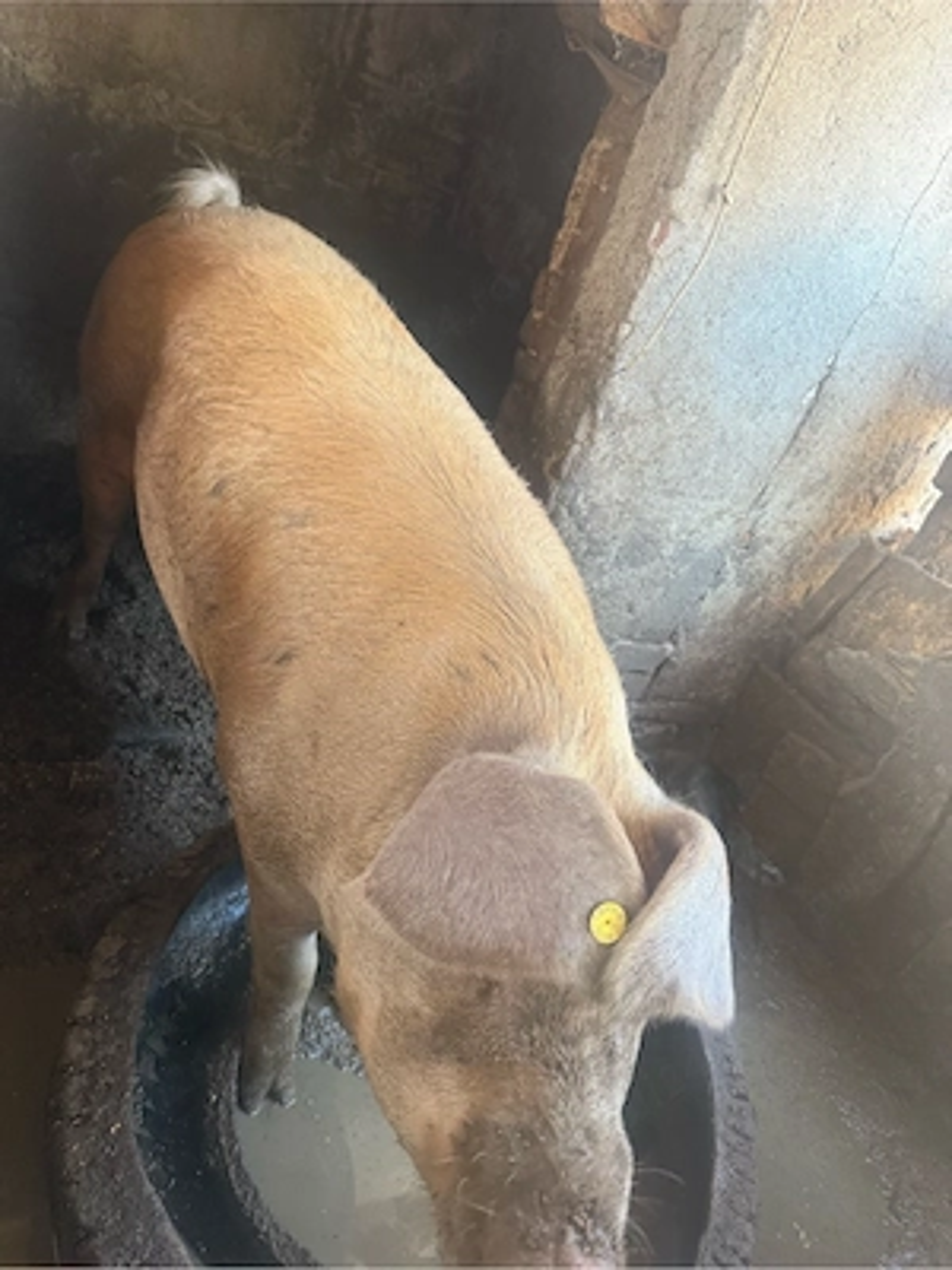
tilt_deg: -27.5
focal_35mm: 24
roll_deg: -20.5
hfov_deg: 56.8
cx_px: 476
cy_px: 635
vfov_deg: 71.6
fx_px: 880
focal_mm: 6.76
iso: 200
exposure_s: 1/75
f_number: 1.78
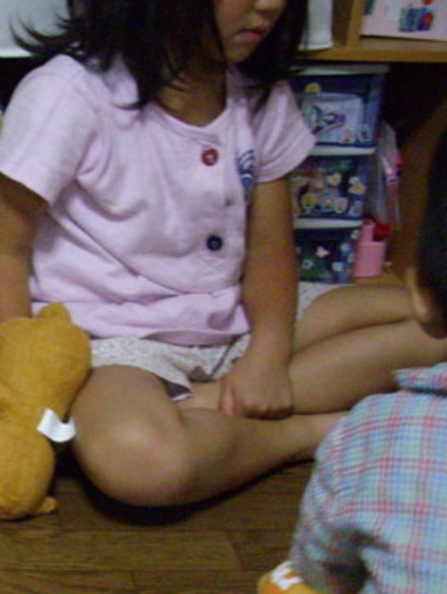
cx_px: -130
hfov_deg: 17.7
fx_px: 1341
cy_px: 409
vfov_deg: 24.8
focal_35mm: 78
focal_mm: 6.2
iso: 400
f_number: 2.8
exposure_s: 1/15
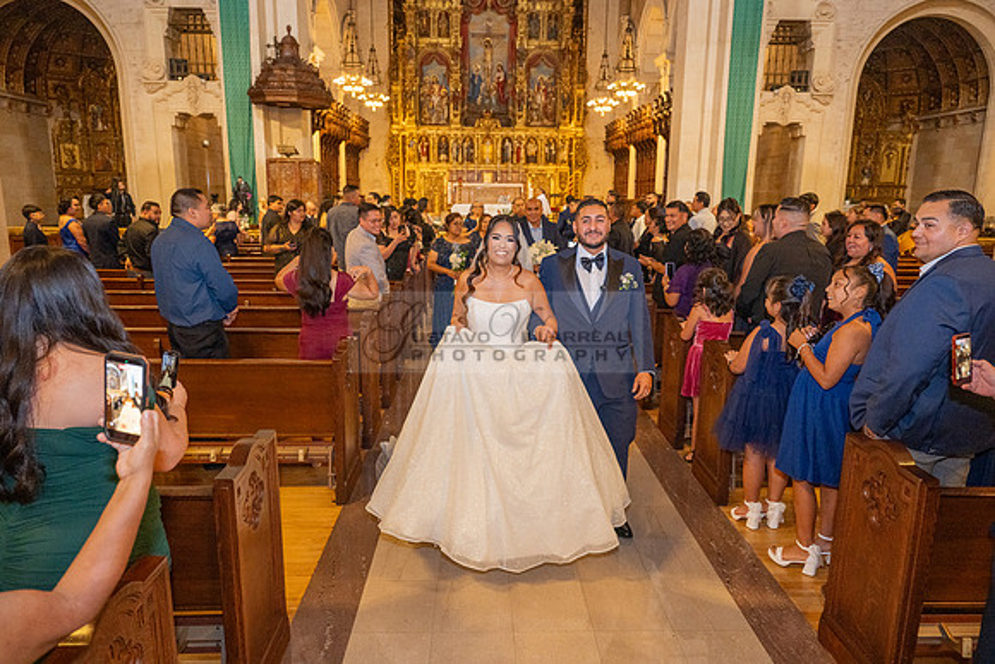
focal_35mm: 24
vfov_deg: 53.2
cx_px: 498
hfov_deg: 73.7
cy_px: 332
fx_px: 663
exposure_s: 1/200
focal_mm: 24
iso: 2000
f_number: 3.5
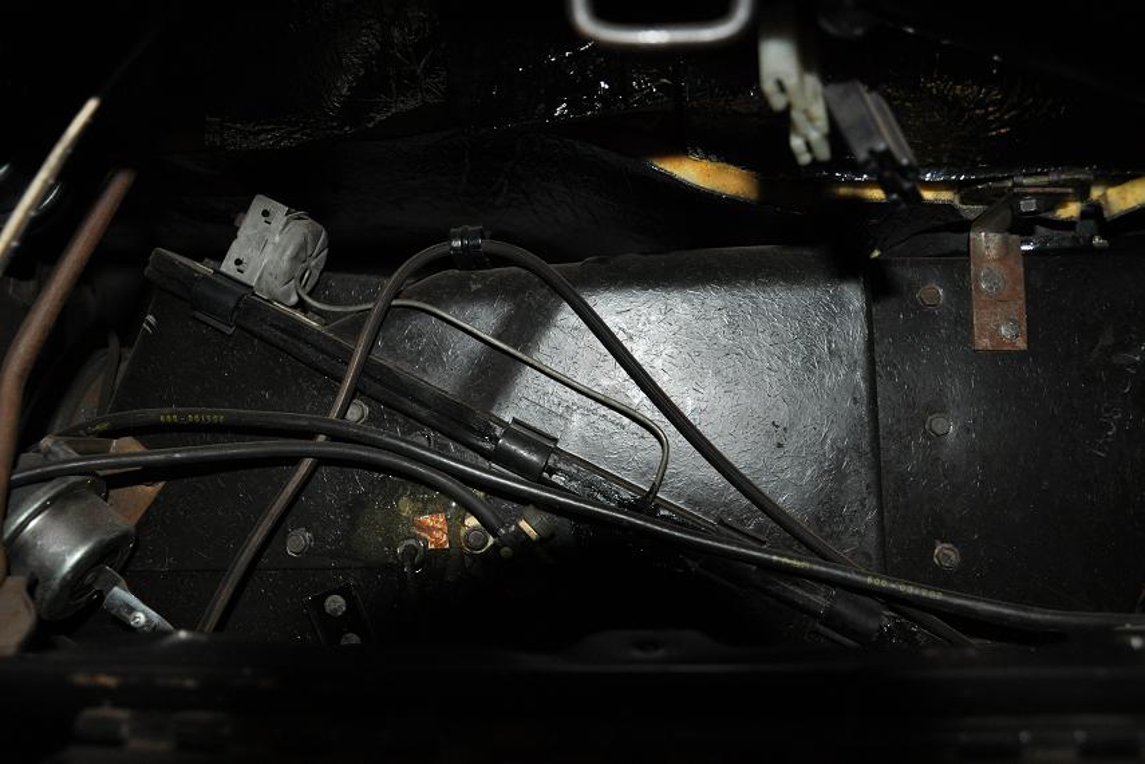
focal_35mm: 27
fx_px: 859
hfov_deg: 67.4
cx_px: 572
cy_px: 382
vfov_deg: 47.9
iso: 800
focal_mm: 18
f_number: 3.5
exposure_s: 1/60
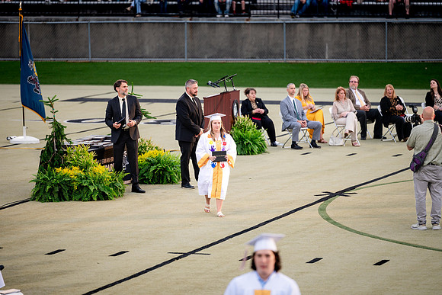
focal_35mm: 218
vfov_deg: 6.3
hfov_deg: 9.4
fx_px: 2679
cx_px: 219
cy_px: 146
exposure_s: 1/500
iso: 400
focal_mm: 200
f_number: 2.8
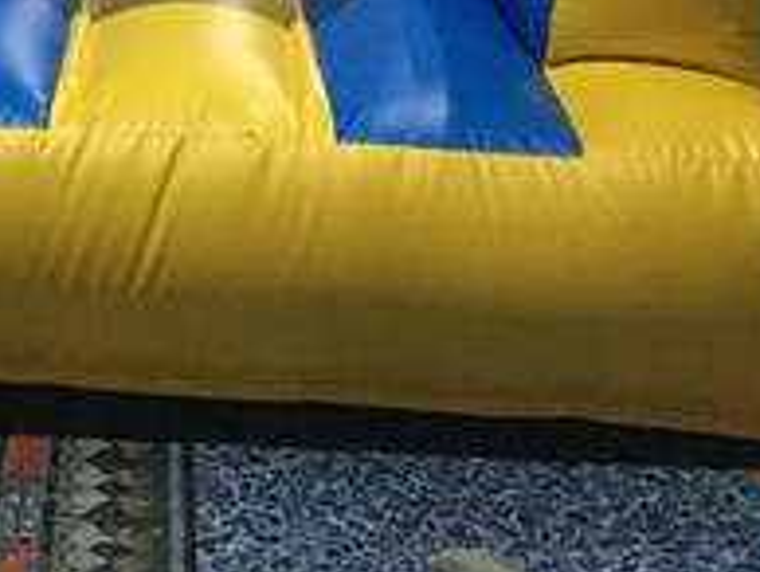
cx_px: -168
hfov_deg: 16.7
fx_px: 2462
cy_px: -407
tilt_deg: -1.6
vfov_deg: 12.3
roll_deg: +1.2
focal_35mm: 112
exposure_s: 1/8
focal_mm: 4.15
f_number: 2.2
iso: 160
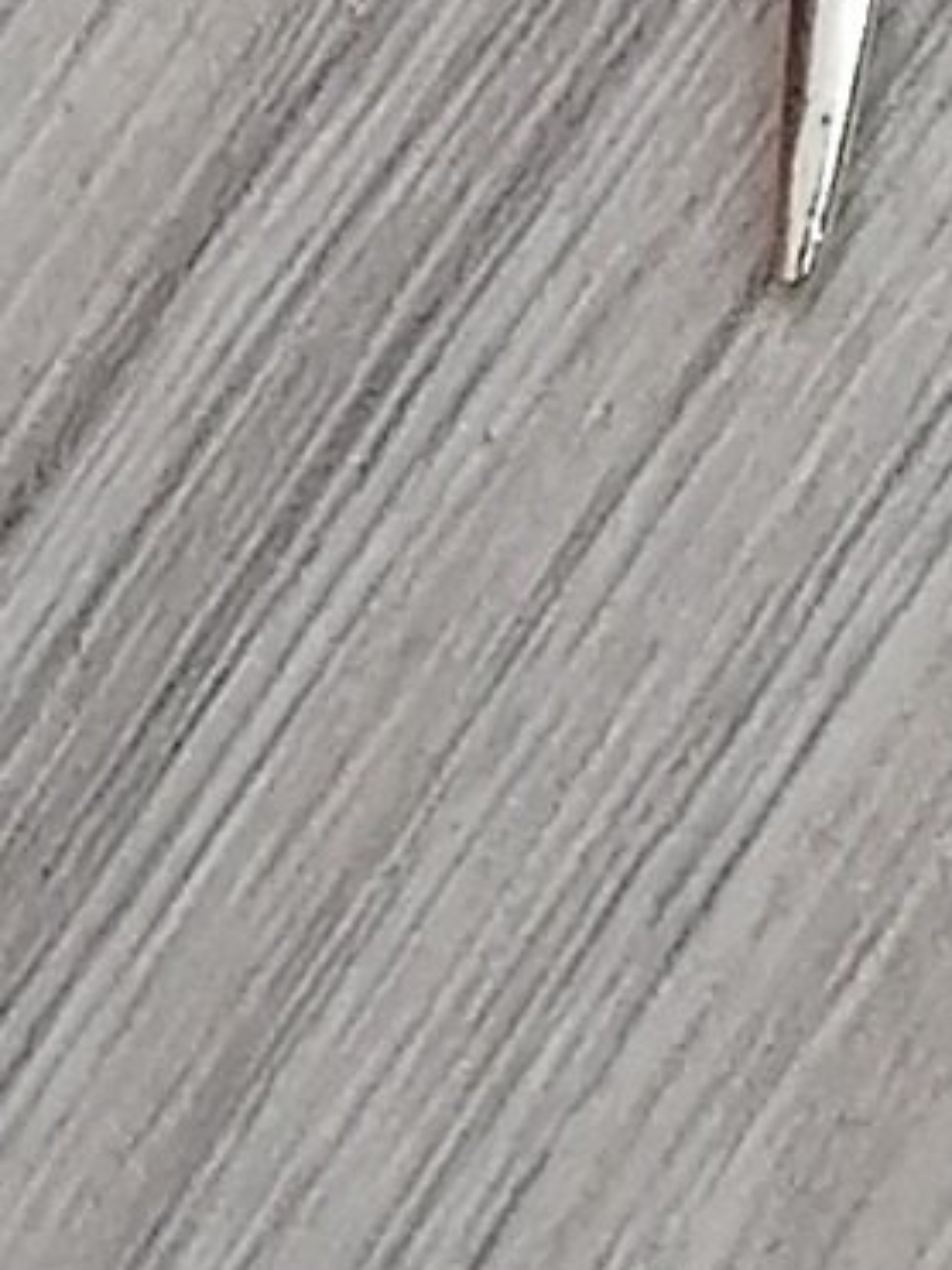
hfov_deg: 7.3
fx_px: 7118
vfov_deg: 10.0
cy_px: -308
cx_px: 2109
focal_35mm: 194
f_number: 1.8
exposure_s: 1/33.3
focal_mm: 3.62
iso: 125
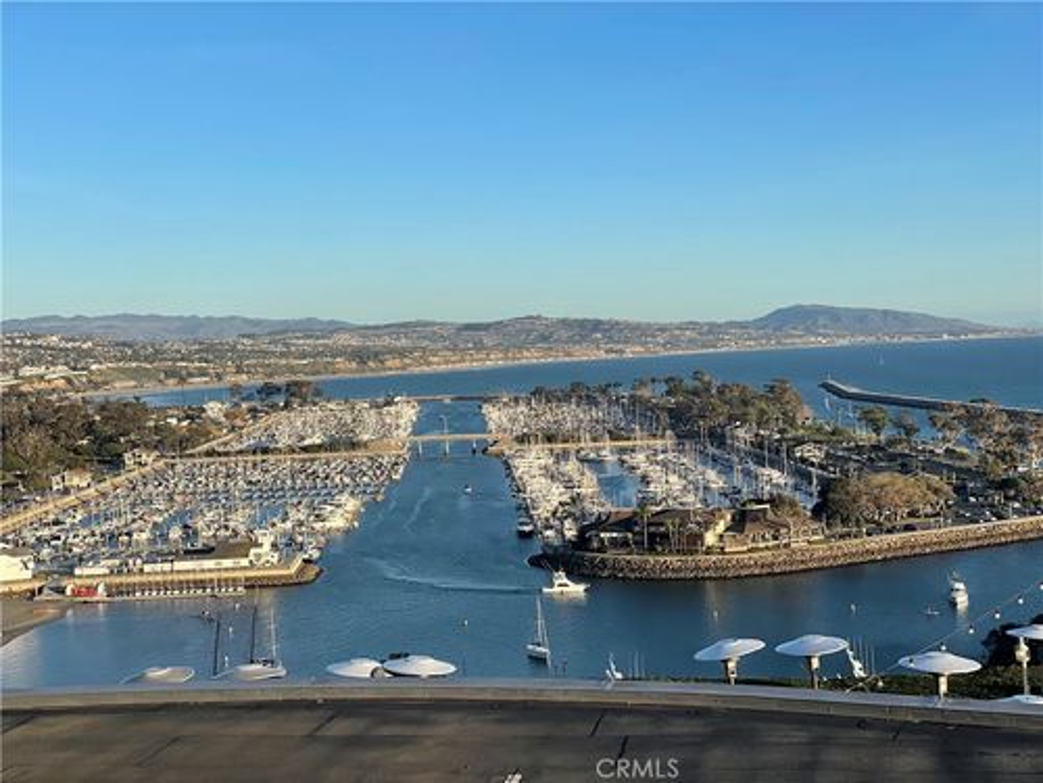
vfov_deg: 28.0
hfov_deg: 36.8
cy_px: 392
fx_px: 1567
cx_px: 522
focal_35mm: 52
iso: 25
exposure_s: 1/1229
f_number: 2
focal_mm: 6
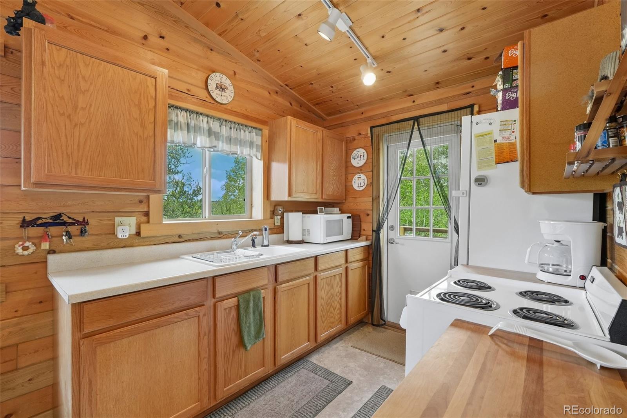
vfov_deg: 77.3
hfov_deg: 100.4
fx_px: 261
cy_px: 209
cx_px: 314
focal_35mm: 15
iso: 800
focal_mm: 10
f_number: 8
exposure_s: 1/20
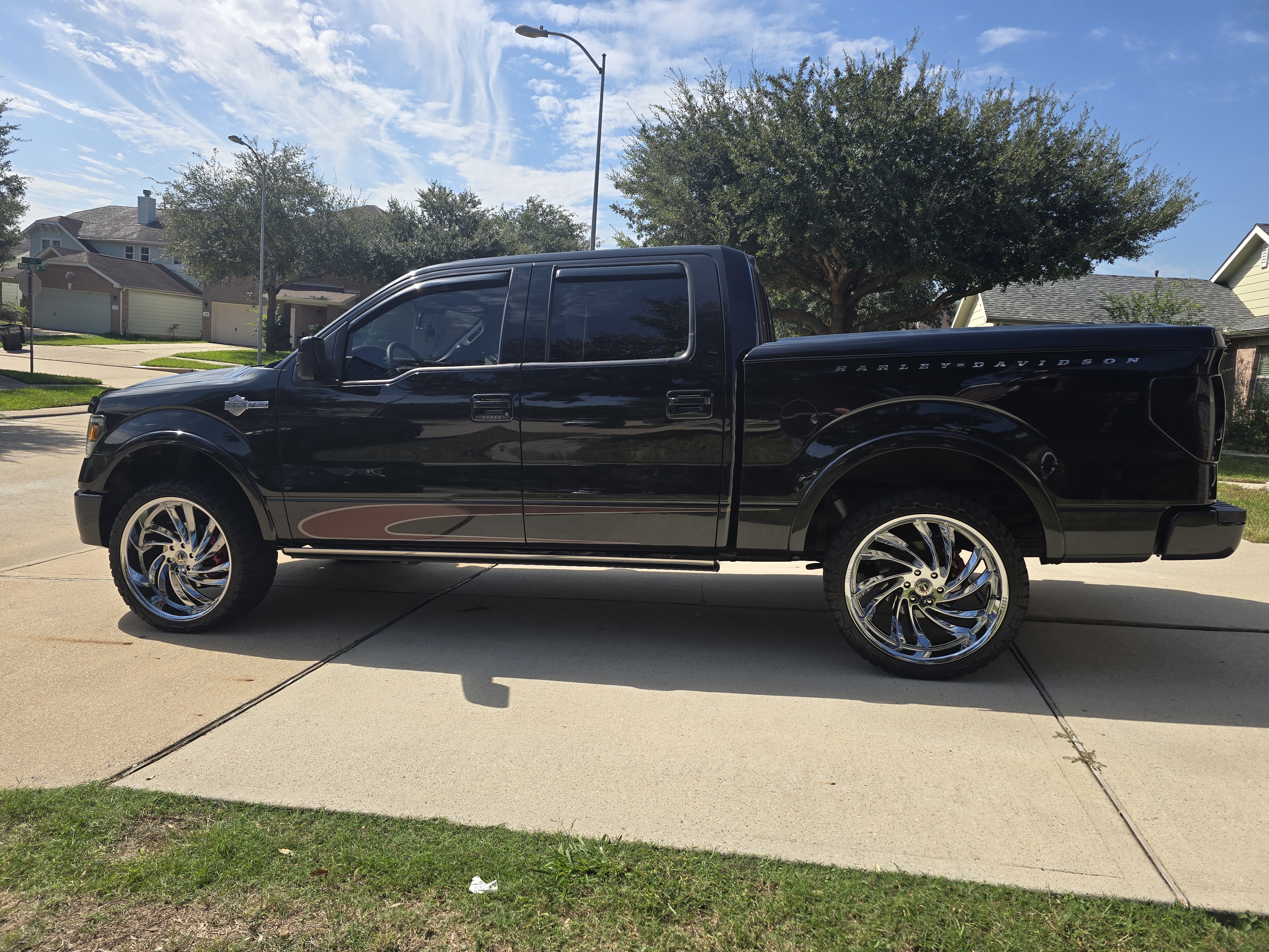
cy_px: 476
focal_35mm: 23
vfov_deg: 58.9
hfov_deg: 73.9
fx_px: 843
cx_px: 634
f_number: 1.7
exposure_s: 1/726
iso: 12
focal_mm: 6.3
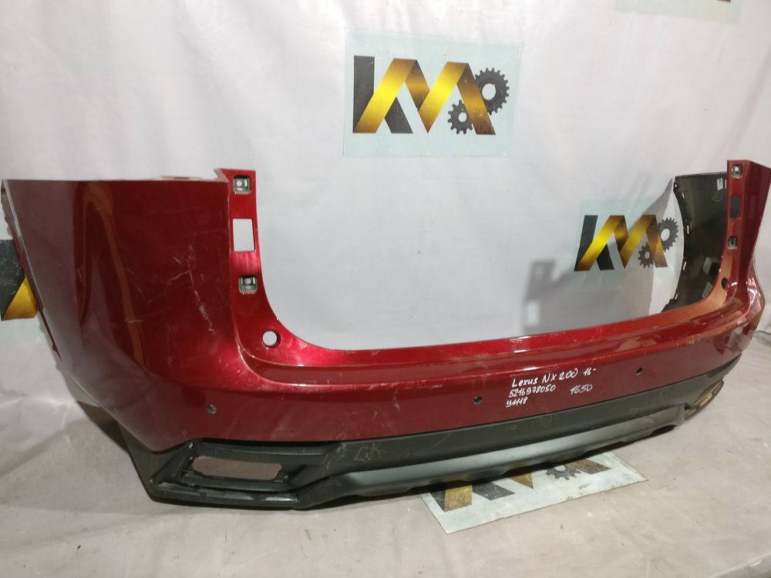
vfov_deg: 49.7
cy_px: 289
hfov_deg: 63.4
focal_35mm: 28
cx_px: 386
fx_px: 624
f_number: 2
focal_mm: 4.26
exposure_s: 1/20
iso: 400
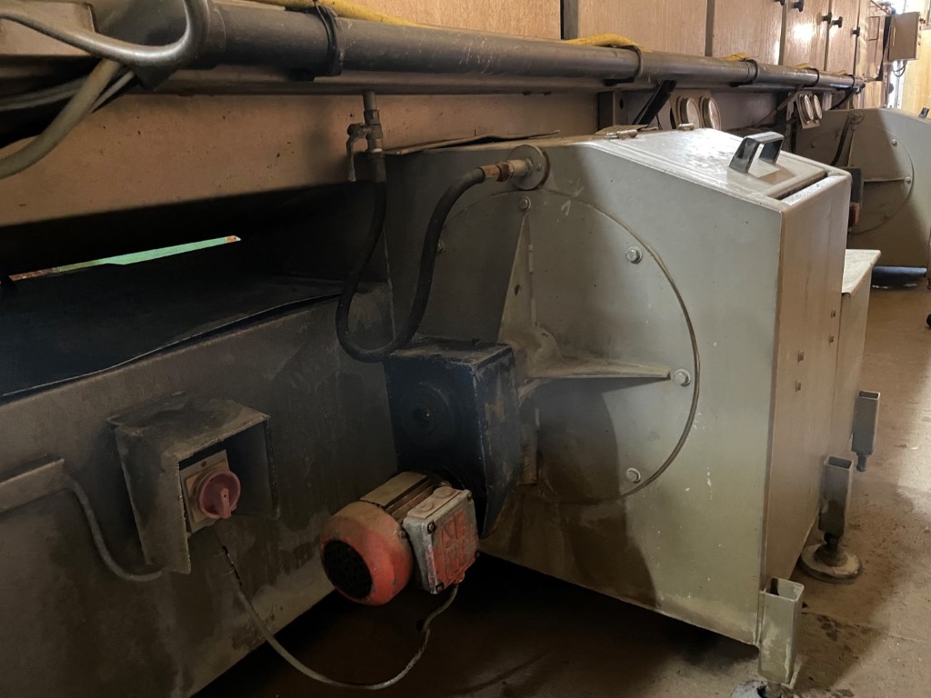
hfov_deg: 67.3
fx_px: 699
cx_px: 466
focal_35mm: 26
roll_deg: +3.9
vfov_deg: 53.1
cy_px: 349
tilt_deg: -17.9
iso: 800
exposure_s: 1/25
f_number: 1.6
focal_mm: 4.2
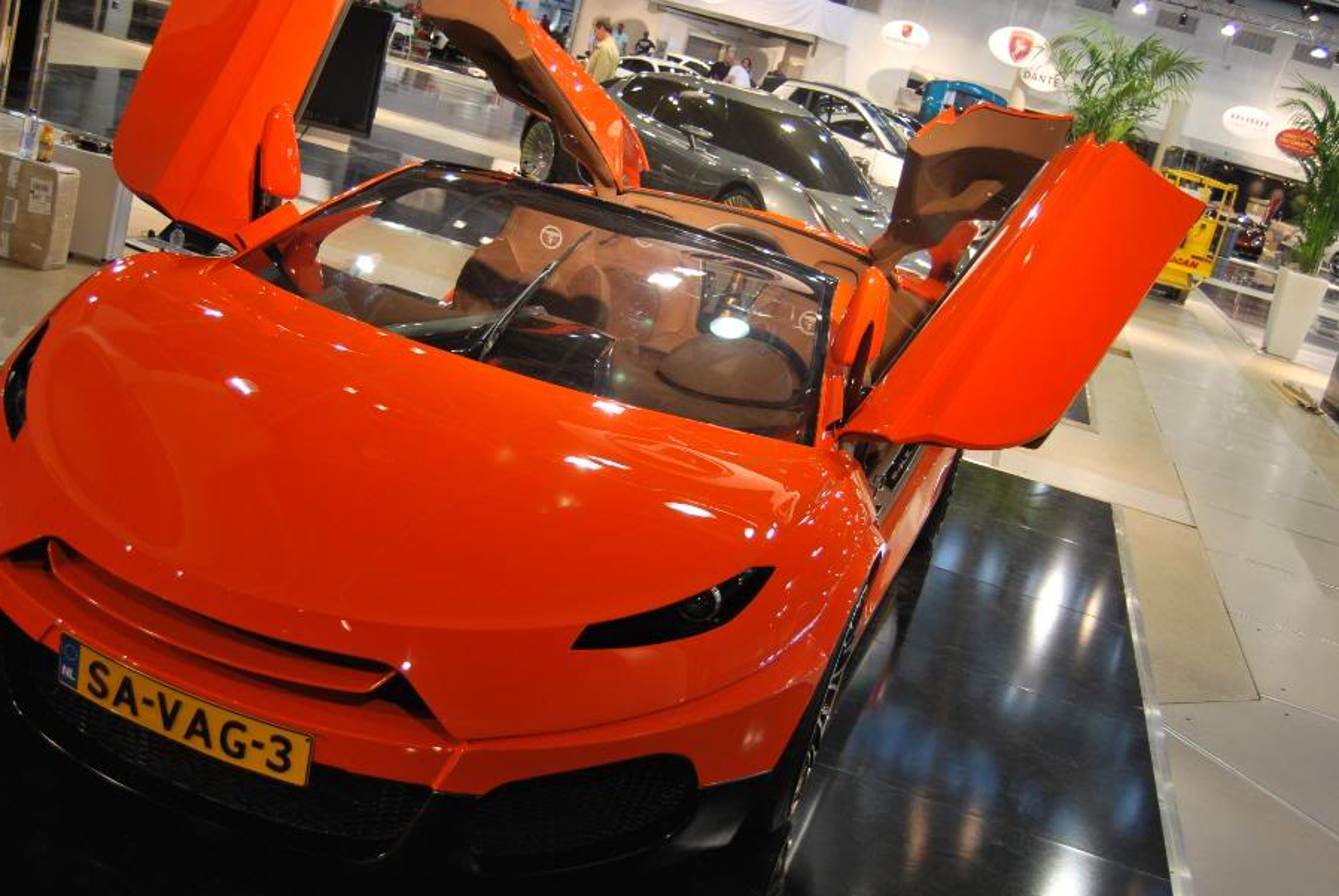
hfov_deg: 47.3
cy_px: 415
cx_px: 614
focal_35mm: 41
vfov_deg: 32.7
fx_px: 1526
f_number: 4
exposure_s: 1/40
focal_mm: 24
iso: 200
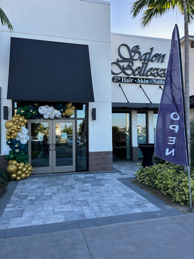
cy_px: 130
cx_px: 97
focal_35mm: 26
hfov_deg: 53.1
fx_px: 194
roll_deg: +0.0
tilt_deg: +1.3
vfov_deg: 67.3
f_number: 1.5
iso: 50
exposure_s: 1/597
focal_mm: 5.7
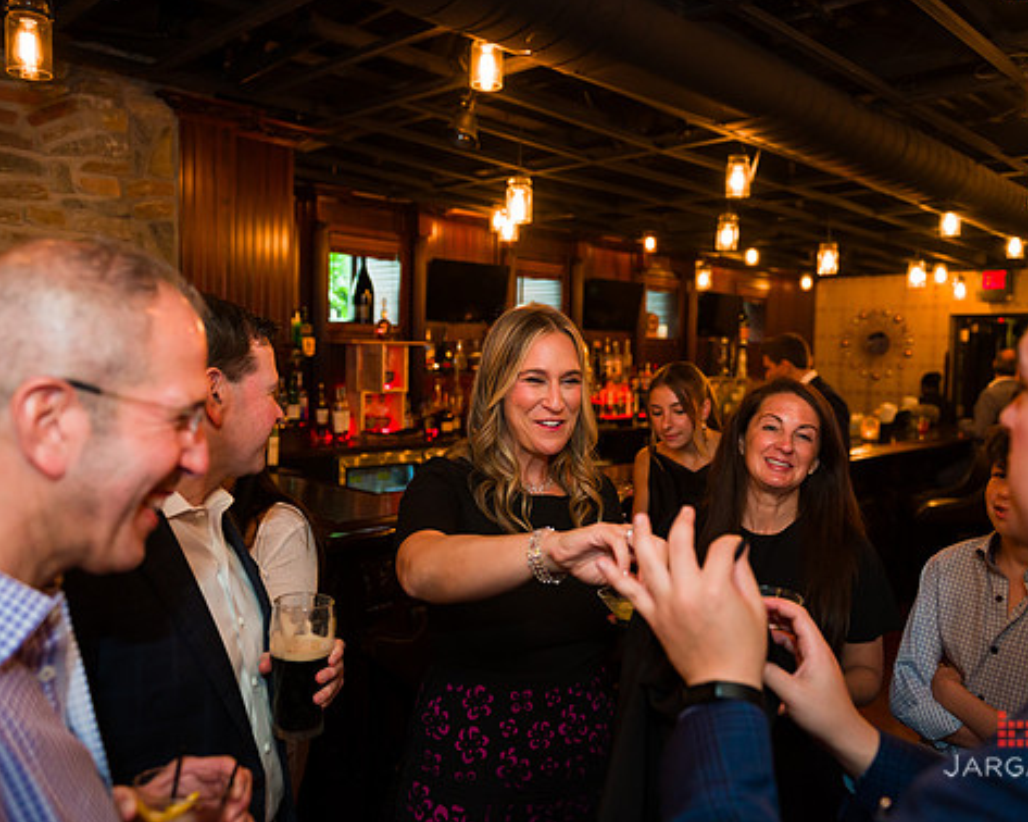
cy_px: 406
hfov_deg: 62.2
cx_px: 522
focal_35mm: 28
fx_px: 852
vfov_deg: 51.5
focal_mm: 24
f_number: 3.2
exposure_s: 1/200
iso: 1600
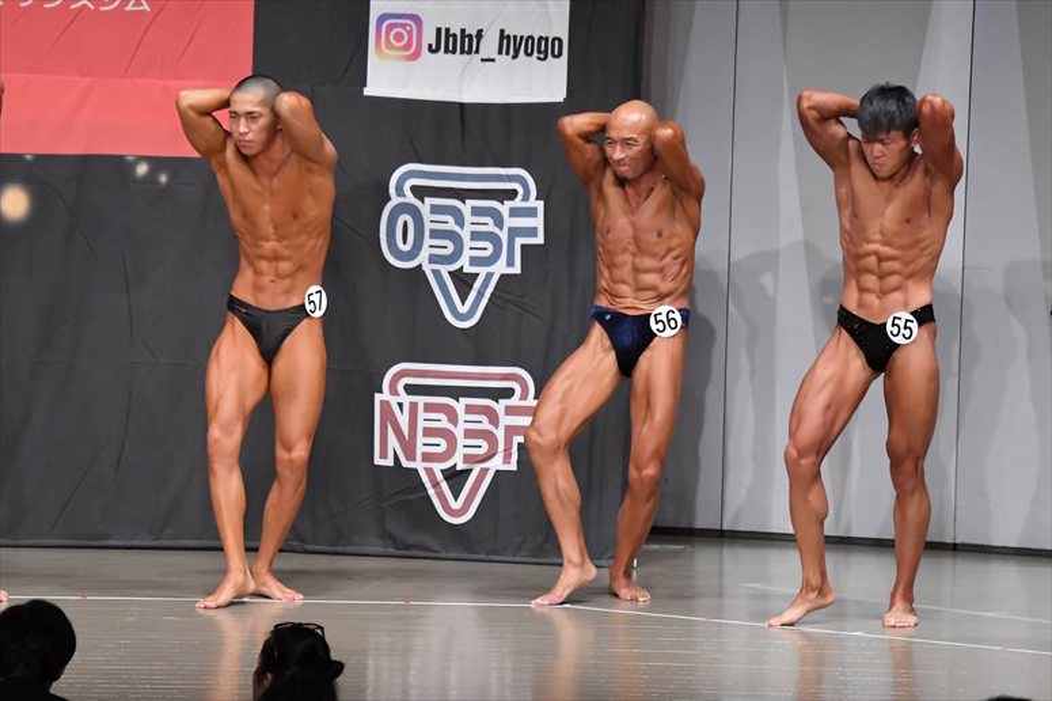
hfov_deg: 10.2
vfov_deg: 6.8
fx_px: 5900
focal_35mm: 202
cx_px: 526
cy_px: 350
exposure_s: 1/400
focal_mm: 135
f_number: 5.6
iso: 6400
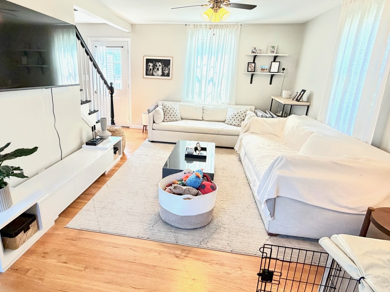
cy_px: 141
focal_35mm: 21
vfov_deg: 63.4
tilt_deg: -16.4
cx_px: 167
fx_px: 237
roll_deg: -1.4
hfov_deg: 78.5
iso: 160
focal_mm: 2.22
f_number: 2.2
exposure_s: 1/120
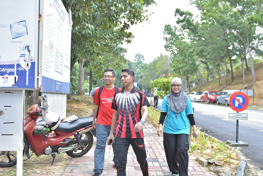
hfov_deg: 53.1
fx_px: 263
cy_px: 88
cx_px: 132
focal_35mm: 36
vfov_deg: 36.9
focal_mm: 24
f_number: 2.8
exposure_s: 1/500
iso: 400
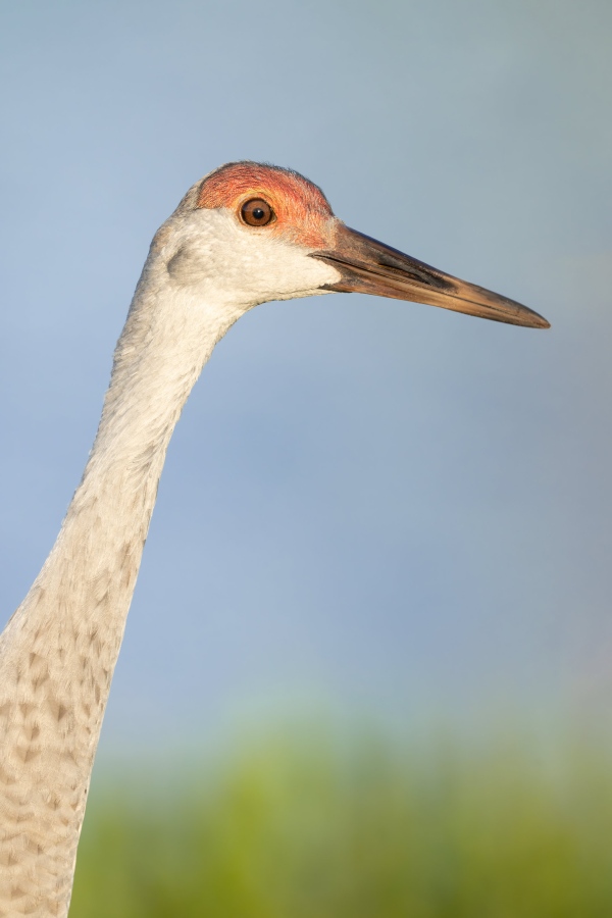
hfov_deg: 1.6
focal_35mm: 840
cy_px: 459
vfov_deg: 2.5
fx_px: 21418
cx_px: 306
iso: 2500
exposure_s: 1/1600
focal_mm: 840
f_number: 9
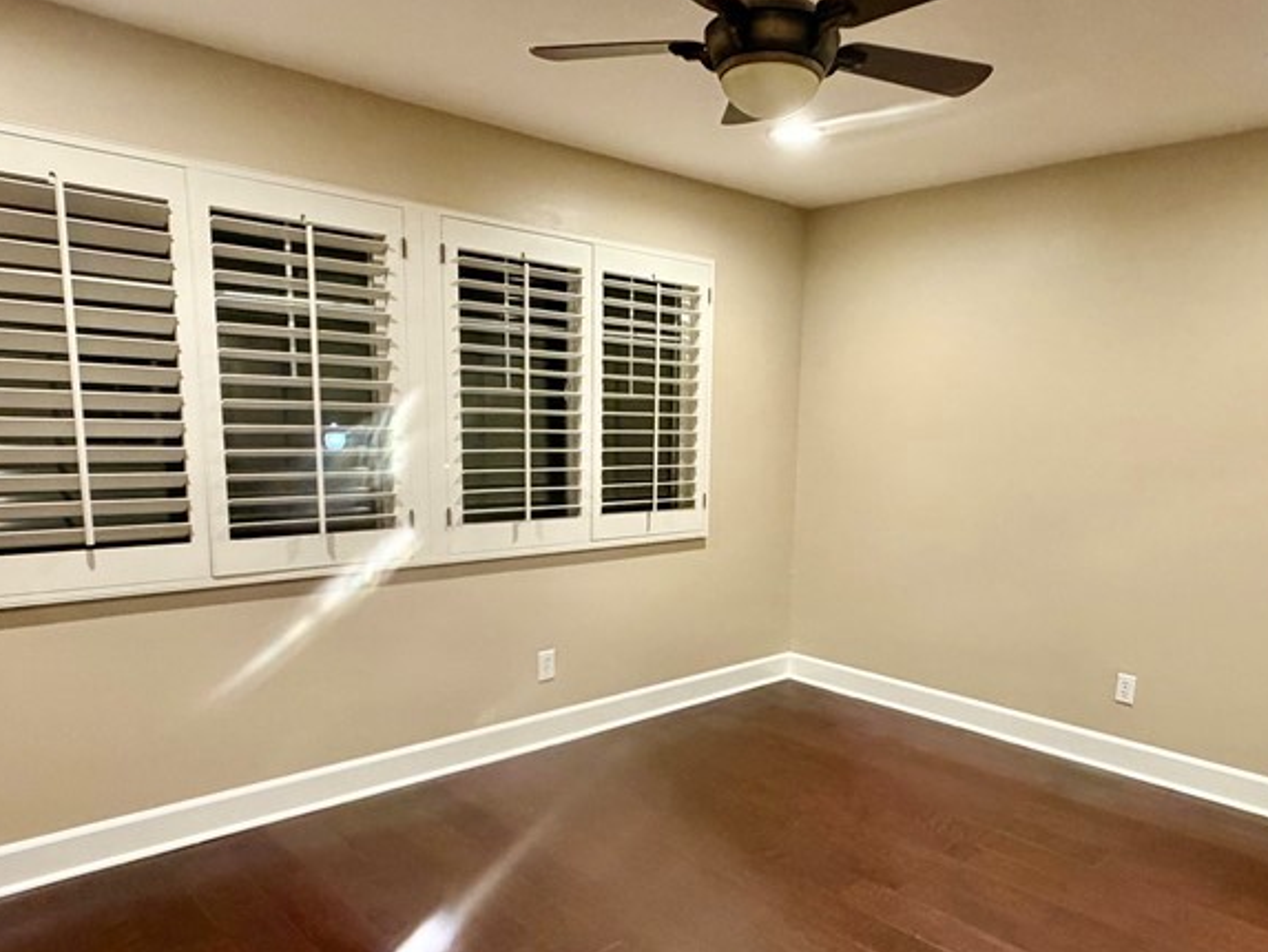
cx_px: 730
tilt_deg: -9.3
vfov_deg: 54.5
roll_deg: -0.7
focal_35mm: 25
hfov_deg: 69.0
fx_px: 916
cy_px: 567
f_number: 2.2
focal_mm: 2.22
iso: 500
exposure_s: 1/60
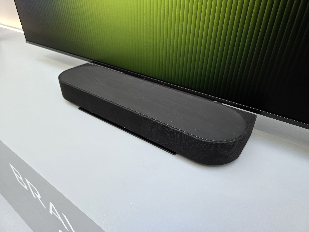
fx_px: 205
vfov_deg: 58.9
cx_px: 154
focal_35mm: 23
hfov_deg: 73.9
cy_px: 116
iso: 160
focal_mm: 6.3
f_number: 1.7
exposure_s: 1/120
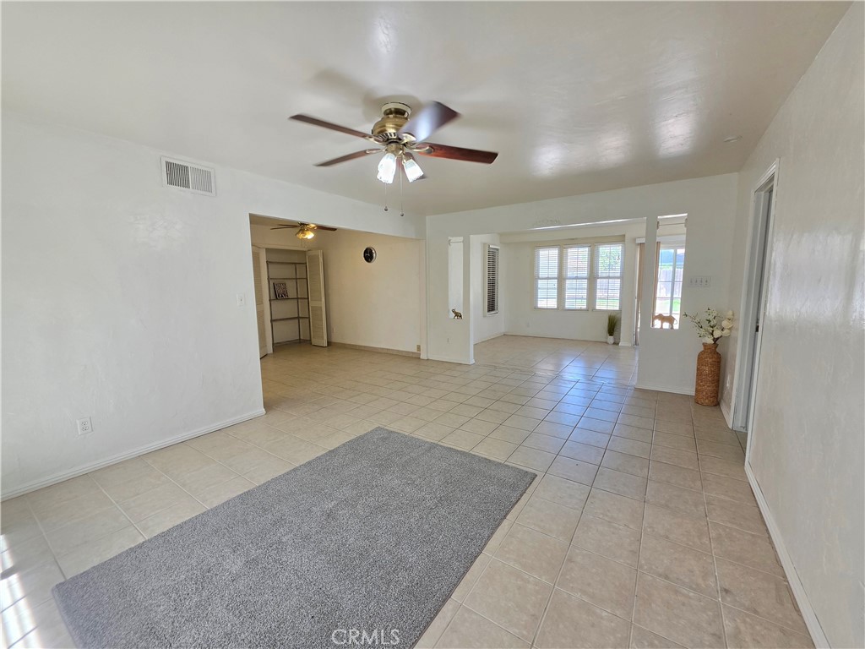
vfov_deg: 89.9
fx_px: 325
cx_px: 432
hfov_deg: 106.2
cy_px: 324
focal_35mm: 13
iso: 80
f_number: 1.9
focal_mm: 2.2
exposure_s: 1/120
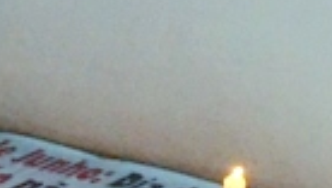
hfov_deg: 6.9
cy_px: 116
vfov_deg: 4.0
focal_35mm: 306
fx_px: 2696
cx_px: 553
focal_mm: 35
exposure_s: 1/60
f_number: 5
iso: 3200
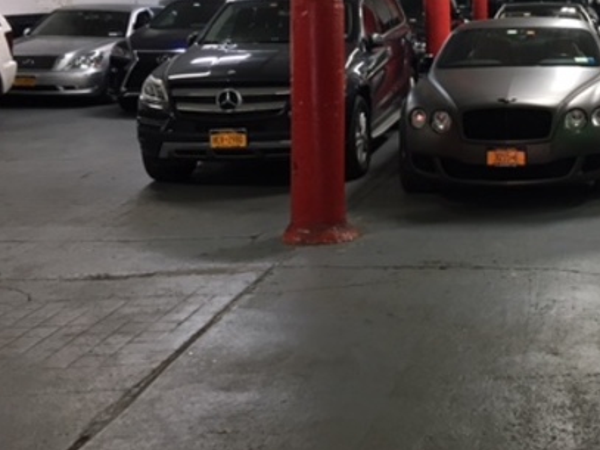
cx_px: 566
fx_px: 988
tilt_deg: -3.2
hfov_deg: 31.8
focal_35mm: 57
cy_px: 50
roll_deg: +1.1
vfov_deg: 24.9
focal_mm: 4.15
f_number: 2.2
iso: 80
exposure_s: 1/30
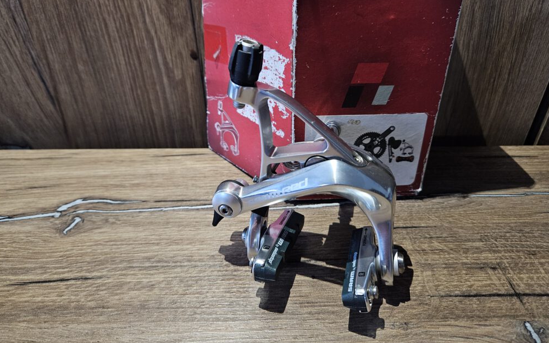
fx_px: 374
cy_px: 145
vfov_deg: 49.1
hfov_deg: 72.6
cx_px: 278
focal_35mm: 25
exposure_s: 1/25
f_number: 1.8
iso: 640
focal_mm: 5.4
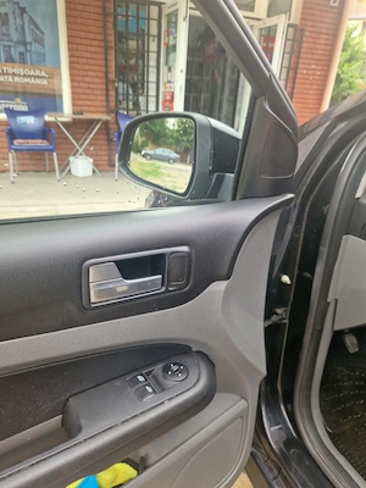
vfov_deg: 73.9
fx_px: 324
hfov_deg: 58.9
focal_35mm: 23
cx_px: 183
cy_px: 244
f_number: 1.8
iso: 50
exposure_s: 1/50
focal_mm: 5.4
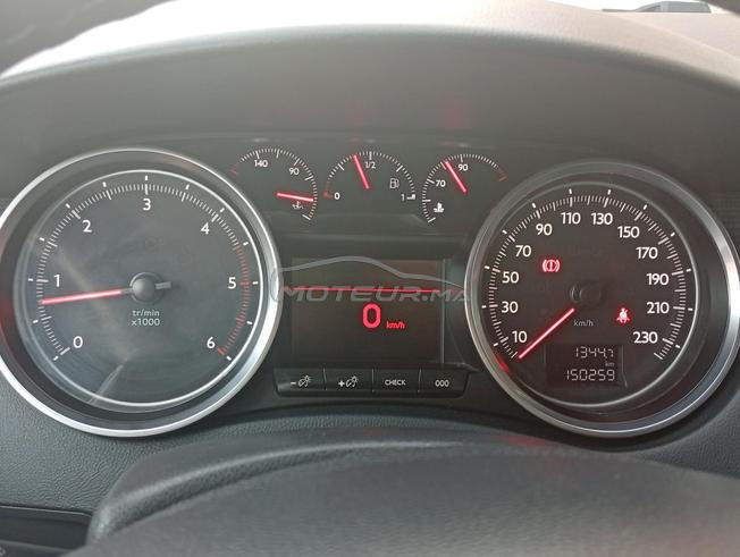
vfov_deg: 36.0
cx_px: 370
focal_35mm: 40
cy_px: 278
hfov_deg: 46.7
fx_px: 856
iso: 174
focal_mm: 3.98
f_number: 1.8
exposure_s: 1/33.3
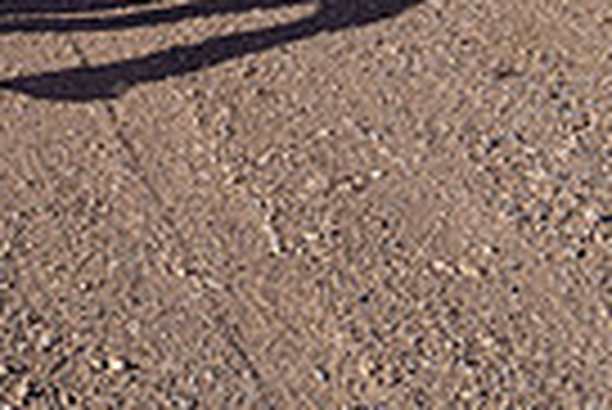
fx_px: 1736
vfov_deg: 11.8
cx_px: -256
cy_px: -448
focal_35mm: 102
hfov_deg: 18.2
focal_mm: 24
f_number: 10
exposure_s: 1/2000
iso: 800
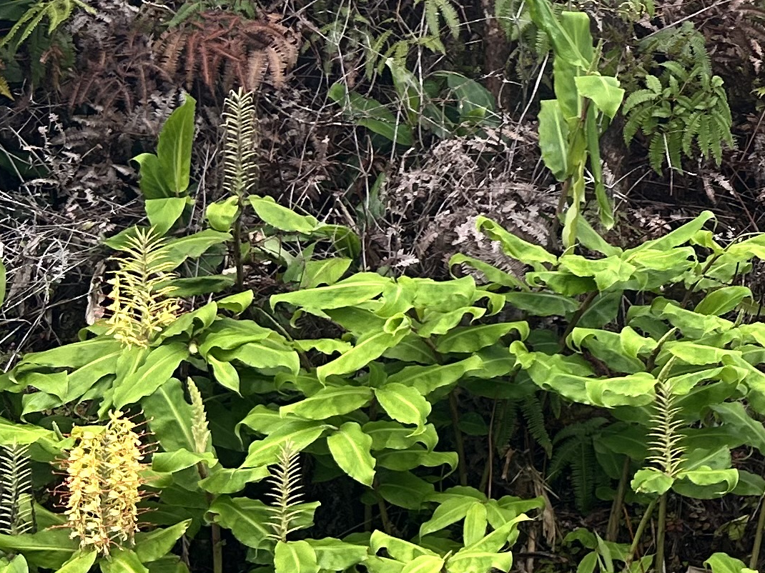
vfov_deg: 14.7
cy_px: -91
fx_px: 2165
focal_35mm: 98
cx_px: 1261
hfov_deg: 17.3
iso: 50
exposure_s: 1/859
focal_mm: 5.7
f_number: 1.5
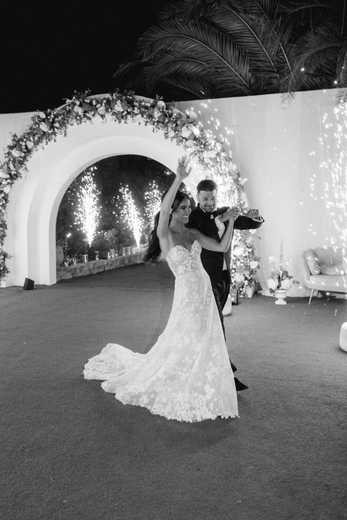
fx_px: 462
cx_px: 176
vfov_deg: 58.7
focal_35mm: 32
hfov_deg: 41.1
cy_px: 253
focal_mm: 20.4
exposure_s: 1/125
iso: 800
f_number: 3.6
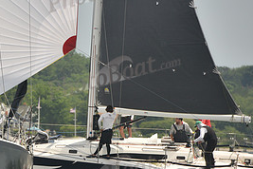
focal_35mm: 434
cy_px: 138
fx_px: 3050
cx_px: -1
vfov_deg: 3.2
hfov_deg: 4.7
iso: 250
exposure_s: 1/640
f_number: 6.3
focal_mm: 200
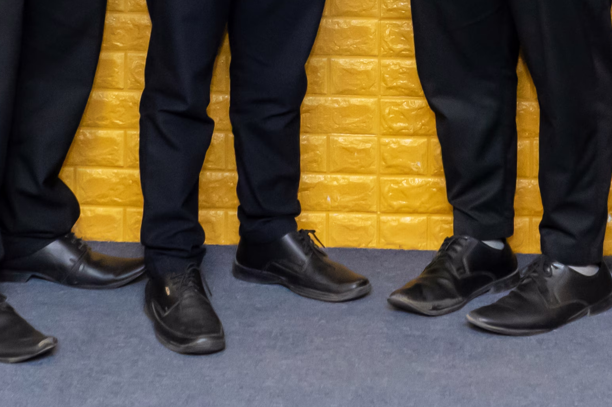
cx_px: 414
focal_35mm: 116
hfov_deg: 17.6
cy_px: -331
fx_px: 1971
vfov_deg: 11.0
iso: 3200
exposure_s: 1/80
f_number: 4
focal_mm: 30
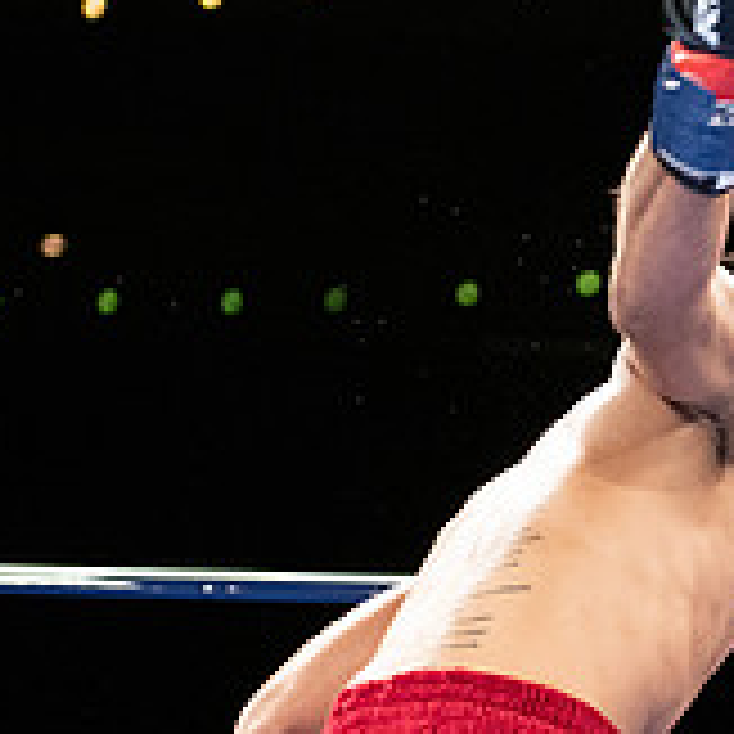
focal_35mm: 253
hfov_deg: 6.9
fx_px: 6069
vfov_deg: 6.9
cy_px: 559
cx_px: 821
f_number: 2.8
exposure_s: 1/1000
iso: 2000
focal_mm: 70
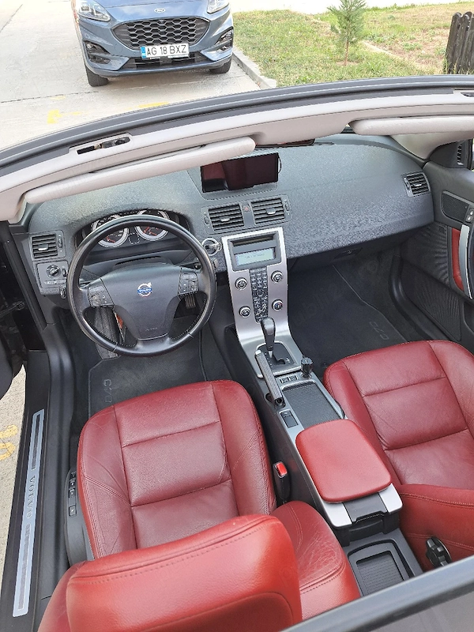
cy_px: 316
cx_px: 237
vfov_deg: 71.6
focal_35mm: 24
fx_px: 438
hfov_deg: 56.8
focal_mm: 5.23
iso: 50
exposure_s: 1/100
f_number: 1.8
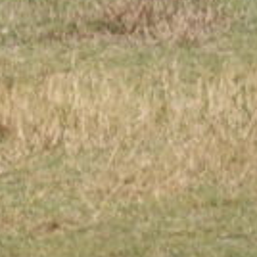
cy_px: -193
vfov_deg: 0.7
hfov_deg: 0.7
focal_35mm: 2668
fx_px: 22410
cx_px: -13
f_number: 7.1
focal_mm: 350
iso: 100
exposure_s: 1/640
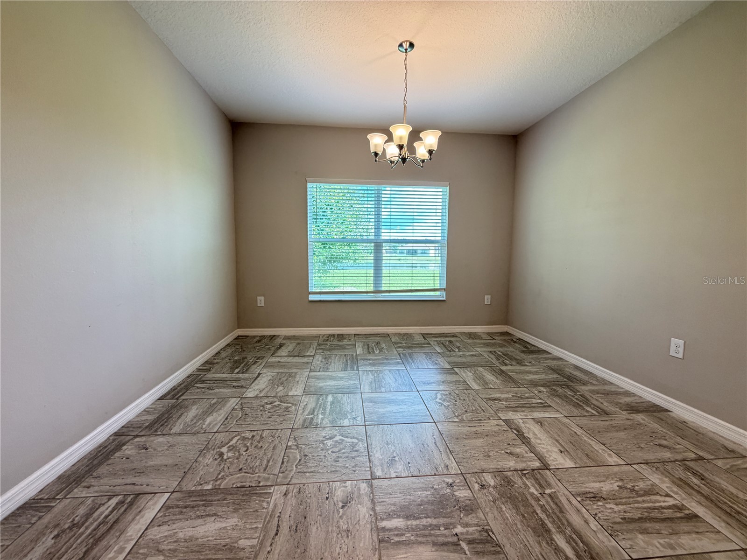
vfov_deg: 85.7
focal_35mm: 14
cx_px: 374
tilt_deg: -5.3
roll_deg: -0.7
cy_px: 280
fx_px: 302
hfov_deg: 102.1
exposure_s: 1/60
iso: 250
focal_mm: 2.22
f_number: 2.2
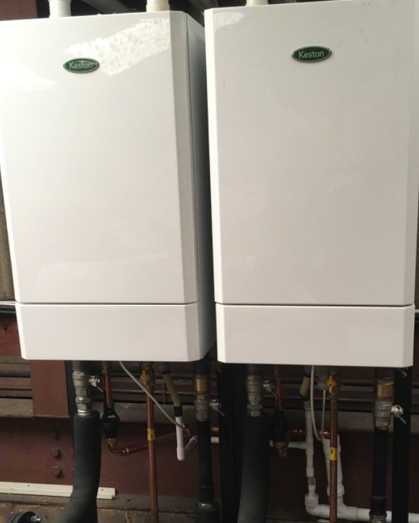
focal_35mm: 44
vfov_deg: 41.7
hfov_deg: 34.1
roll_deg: +2.0
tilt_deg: -12.6
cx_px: 240
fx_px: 682
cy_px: 327
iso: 125
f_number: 2.2
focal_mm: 4.15
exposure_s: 1/33
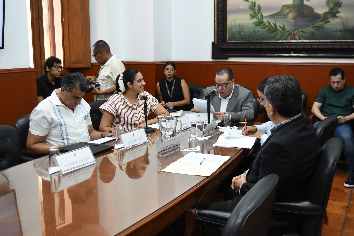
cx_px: 177
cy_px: 118
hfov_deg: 49.5
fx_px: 384
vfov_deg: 34.2
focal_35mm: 39
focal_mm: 26
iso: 1600
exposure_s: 1/80
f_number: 5
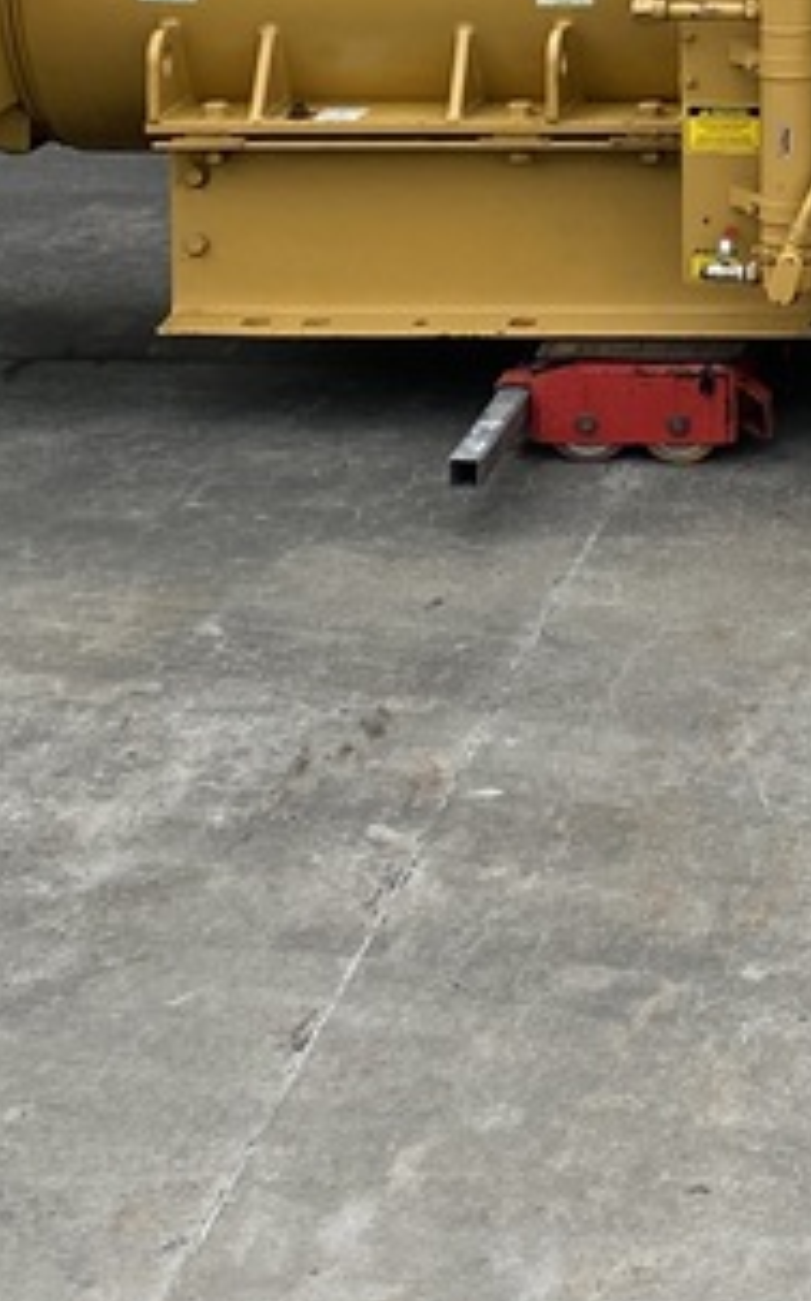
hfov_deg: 13.4
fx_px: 3364
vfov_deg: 20.7
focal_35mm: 95
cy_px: -172
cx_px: 963
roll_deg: -0.8
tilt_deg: -3.4
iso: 32
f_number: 1.8
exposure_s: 1/1025
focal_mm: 4.25
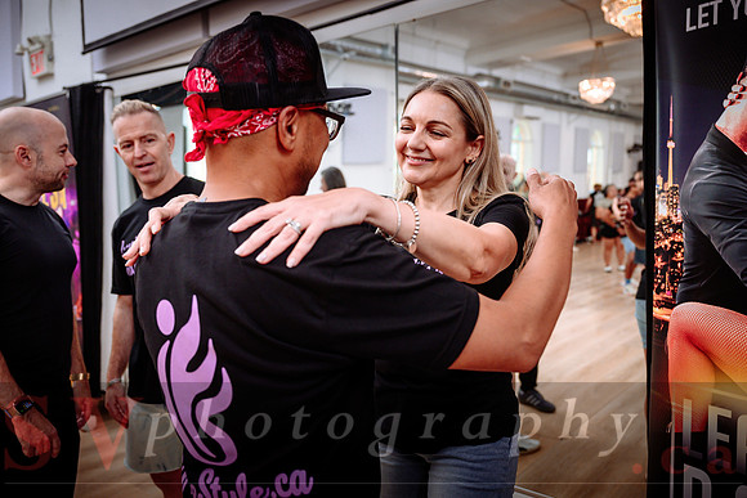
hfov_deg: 61.1
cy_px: 249
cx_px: 374
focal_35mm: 31
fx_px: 633
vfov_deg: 43.0
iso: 1600
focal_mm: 30.5
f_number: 3.2
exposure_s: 1/250
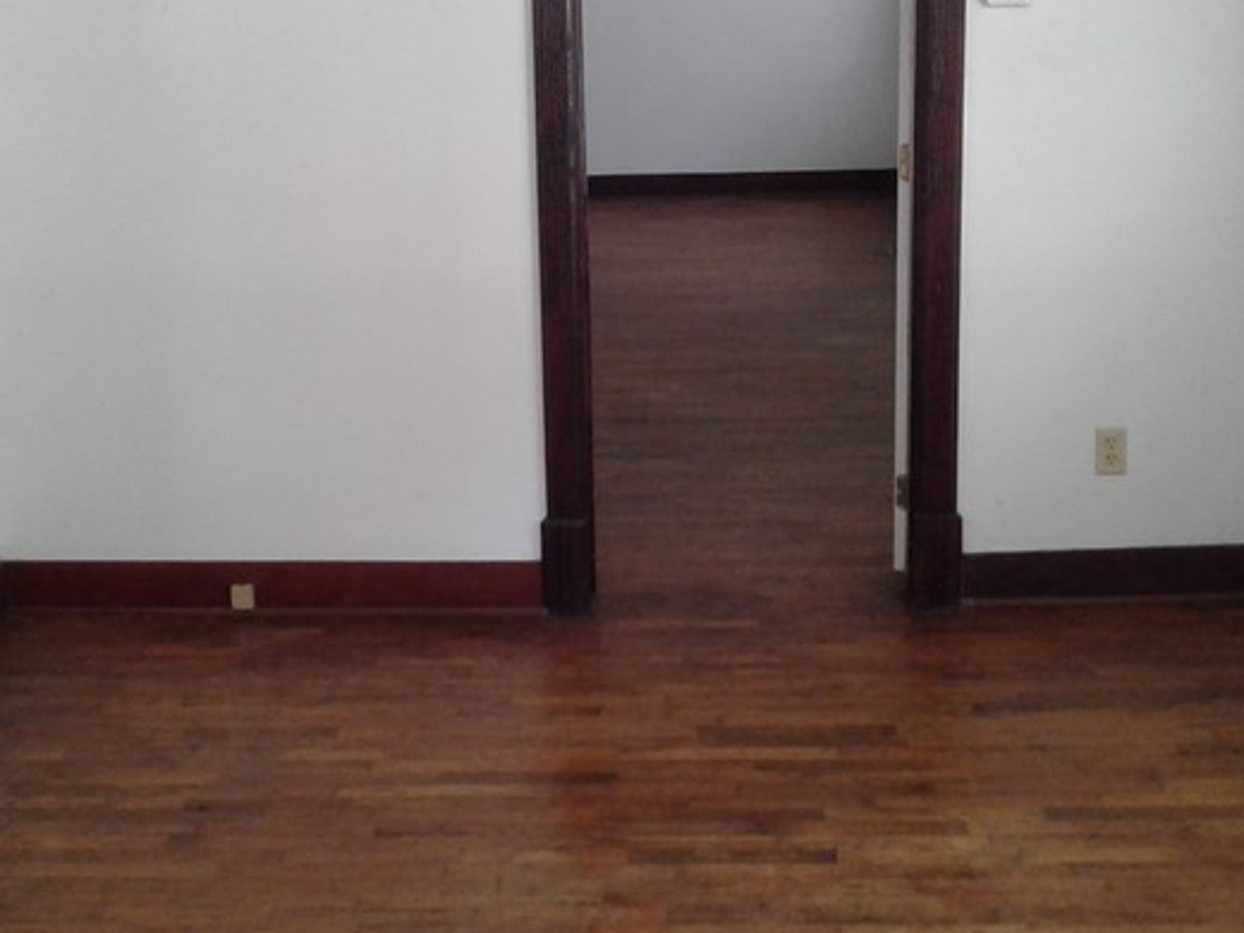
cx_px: 555
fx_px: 2336
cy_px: 414
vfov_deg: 22.6
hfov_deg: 29.8
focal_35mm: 65
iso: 50
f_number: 2.2
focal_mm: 3.3
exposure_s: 1/15
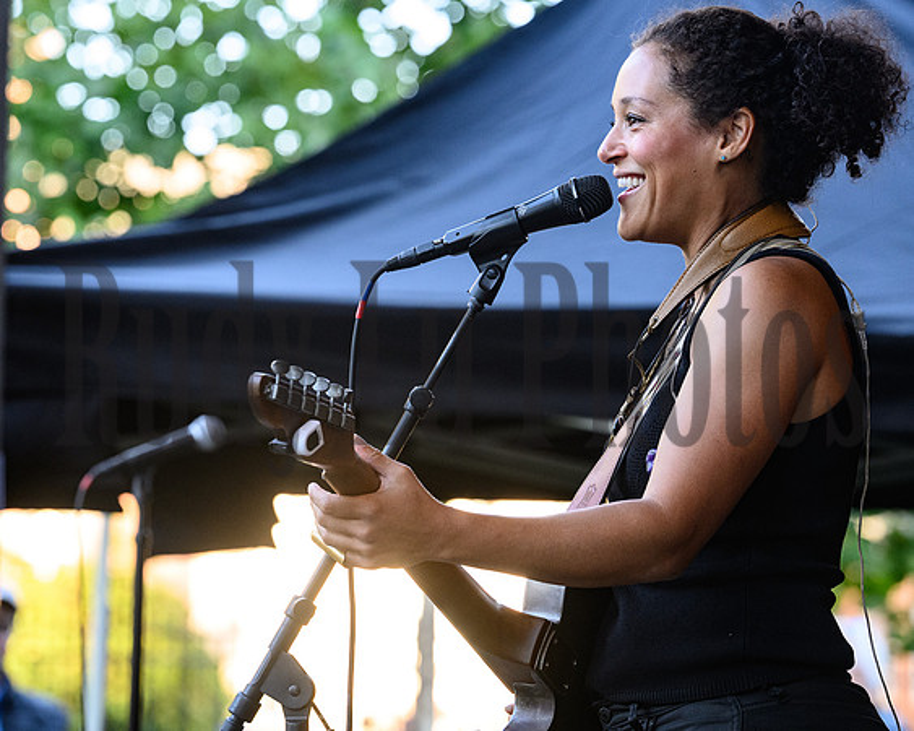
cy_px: 366
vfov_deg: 8.8
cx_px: 366
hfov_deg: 11.1
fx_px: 4720
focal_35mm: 175
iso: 3200
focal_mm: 155
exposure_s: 1/400
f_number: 5.6
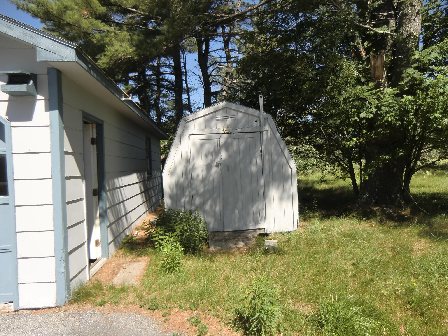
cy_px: 168
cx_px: 224
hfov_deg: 71.6
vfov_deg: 56.8
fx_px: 311
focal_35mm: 24
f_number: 3.2
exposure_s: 1/640
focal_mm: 4.3
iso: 64
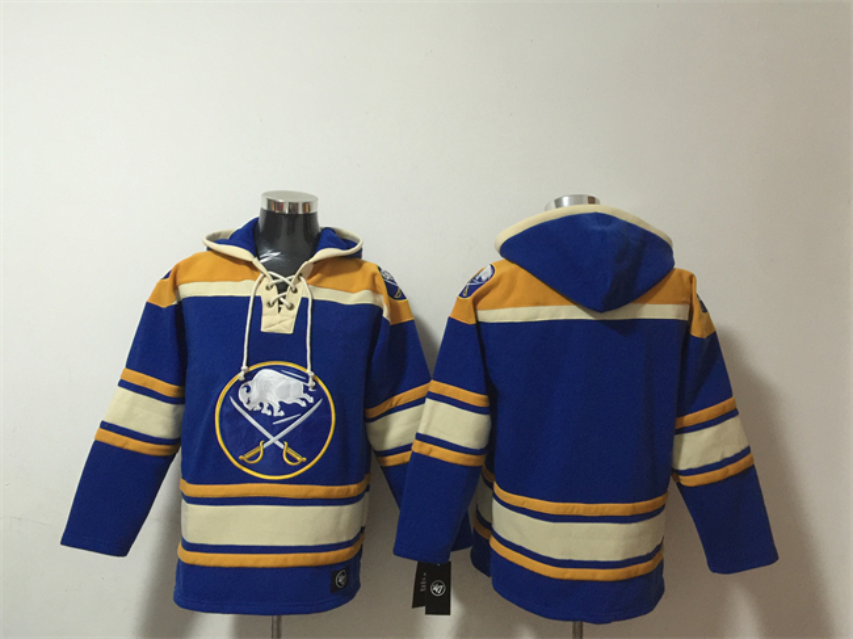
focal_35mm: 29
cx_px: 426
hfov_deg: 61.7
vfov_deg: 48.2
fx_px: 714
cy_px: 320
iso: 125
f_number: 2.2
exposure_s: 1/10
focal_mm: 4.15
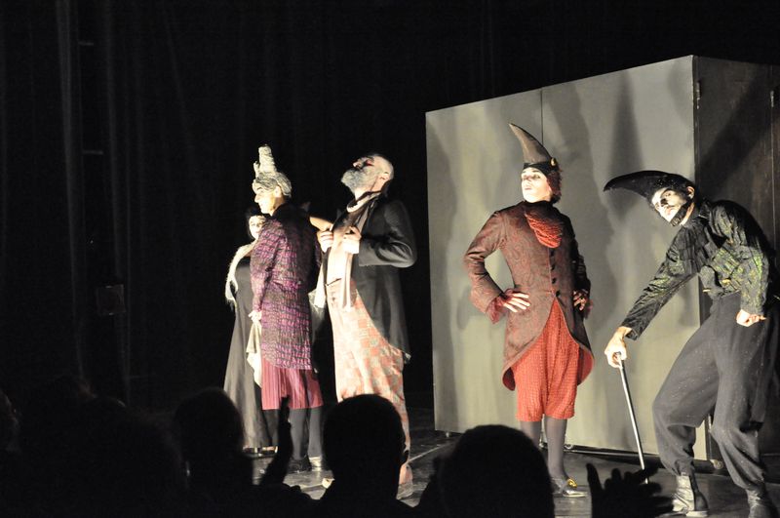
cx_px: 390
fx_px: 1233
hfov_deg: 35.1
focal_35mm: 57
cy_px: 259
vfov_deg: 23.7
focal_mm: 38
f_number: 4.5
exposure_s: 1/20
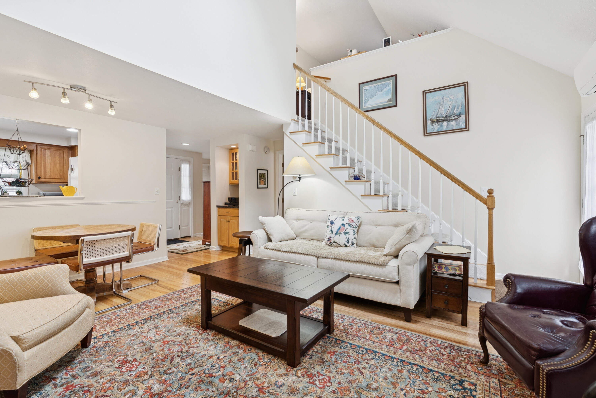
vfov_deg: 73.8
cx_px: 298
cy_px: 199
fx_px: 265
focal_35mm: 16
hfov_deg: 96.7
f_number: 7.1
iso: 320
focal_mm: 16
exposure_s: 1/10
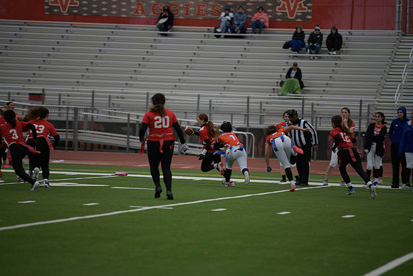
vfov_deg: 6.9
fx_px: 2295
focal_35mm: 200
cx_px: 206
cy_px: 138
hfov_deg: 10.3
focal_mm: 200
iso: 90
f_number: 2.8
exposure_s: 1/200
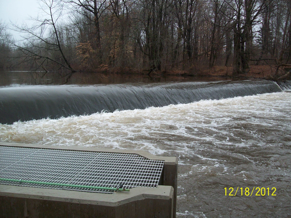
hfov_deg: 51.4
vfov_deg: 39.7
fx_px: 303
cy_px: 109
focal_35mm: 36
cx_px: 146
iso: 80
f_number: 2.7
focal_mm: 6
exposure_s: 1/341
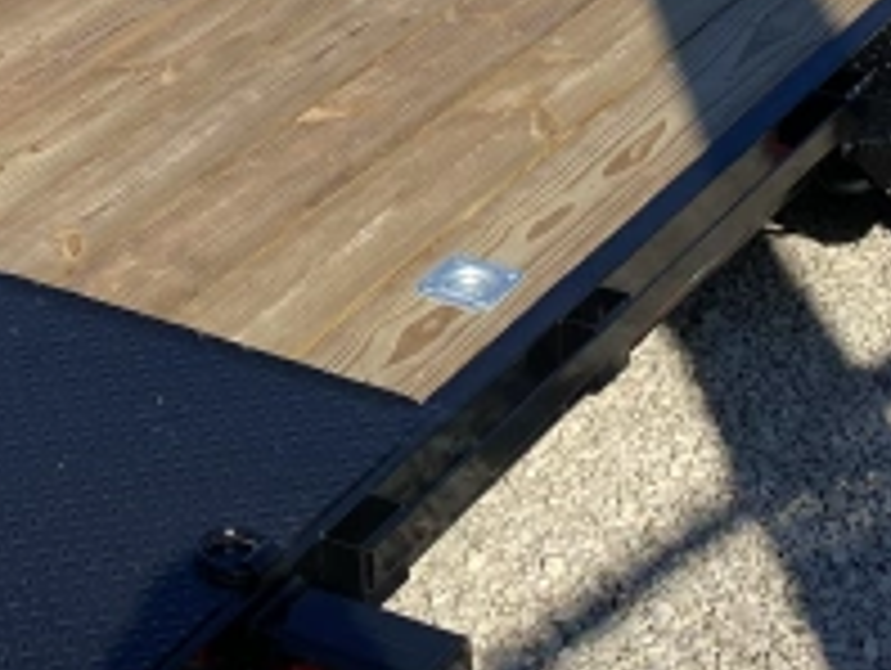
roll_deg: +0.2
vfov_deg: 13.9
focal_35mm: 105
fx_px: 2706
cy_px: -9
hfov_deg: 18.6
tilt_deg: -10.1
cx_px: 252
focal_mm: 4.25
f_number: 1.8
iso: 32
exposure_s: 1/2890
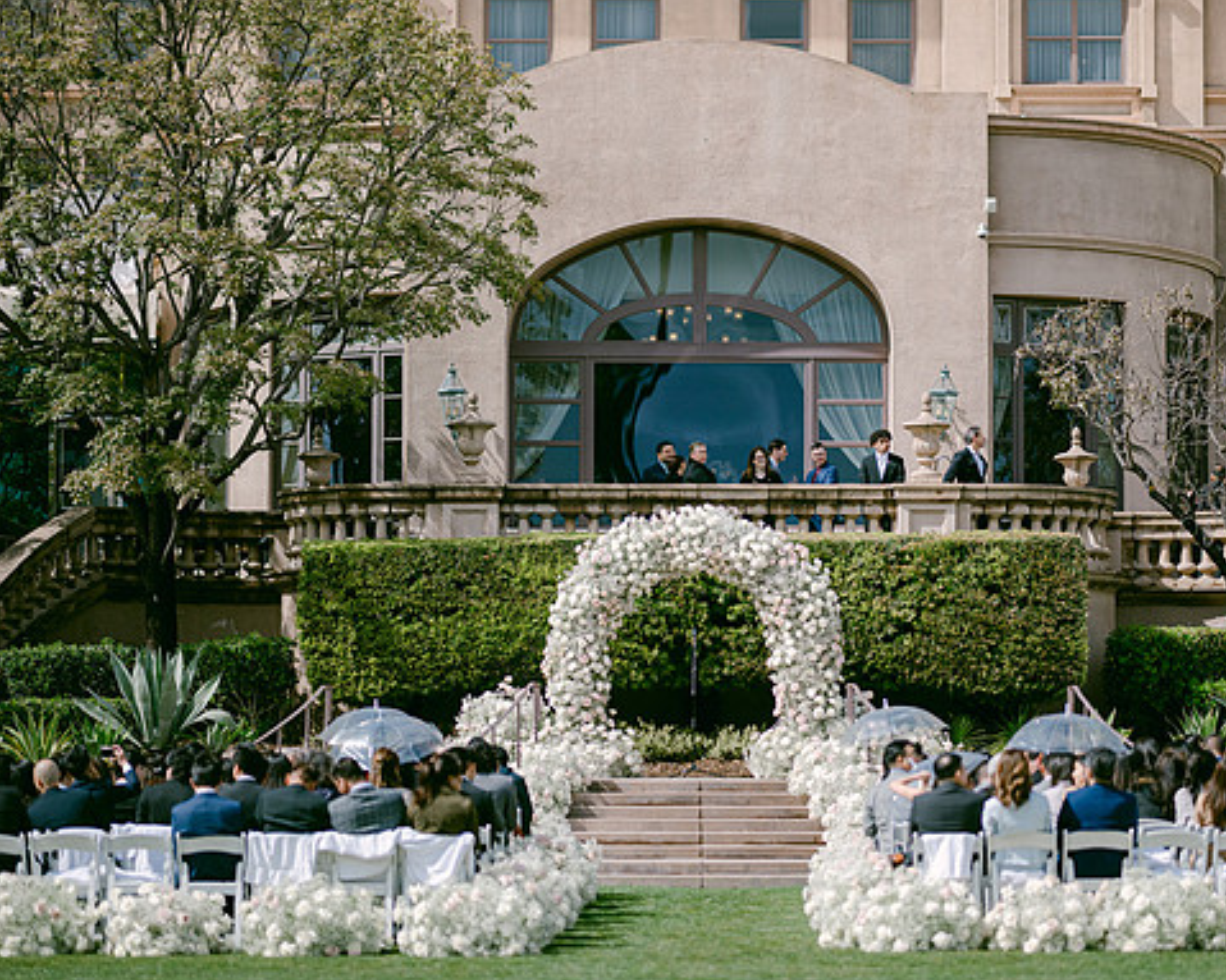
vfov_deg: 12.7
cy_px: 490
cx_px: 714
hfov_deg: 15.9
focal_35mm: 121
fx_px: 4390
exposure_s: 1/20000
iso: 200
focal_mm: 105
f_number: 1.4
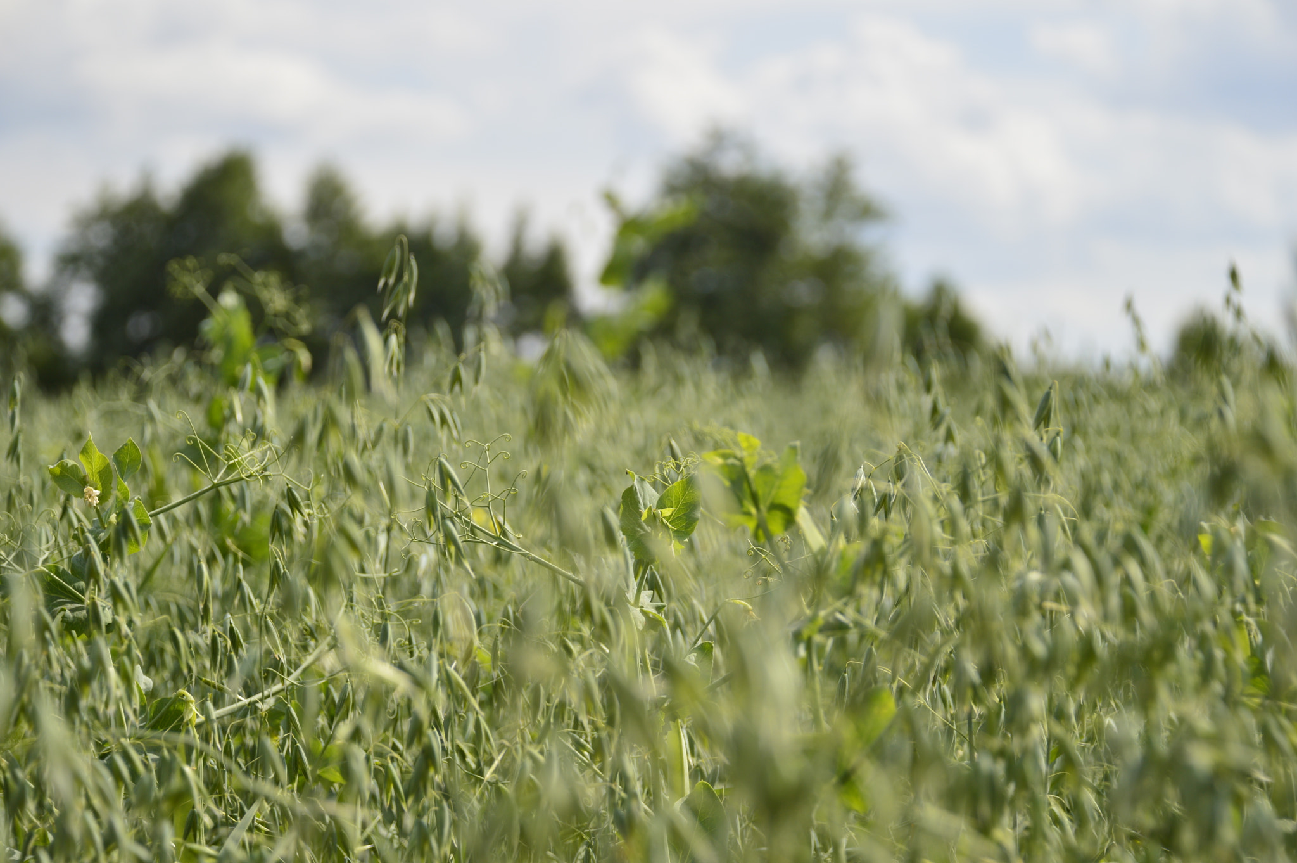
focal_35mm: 87
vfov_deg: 15.7
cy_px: 432
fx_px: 3132
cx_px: 648
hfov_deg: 23.4
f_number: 8
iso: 100
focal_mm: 58
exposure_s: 1/640
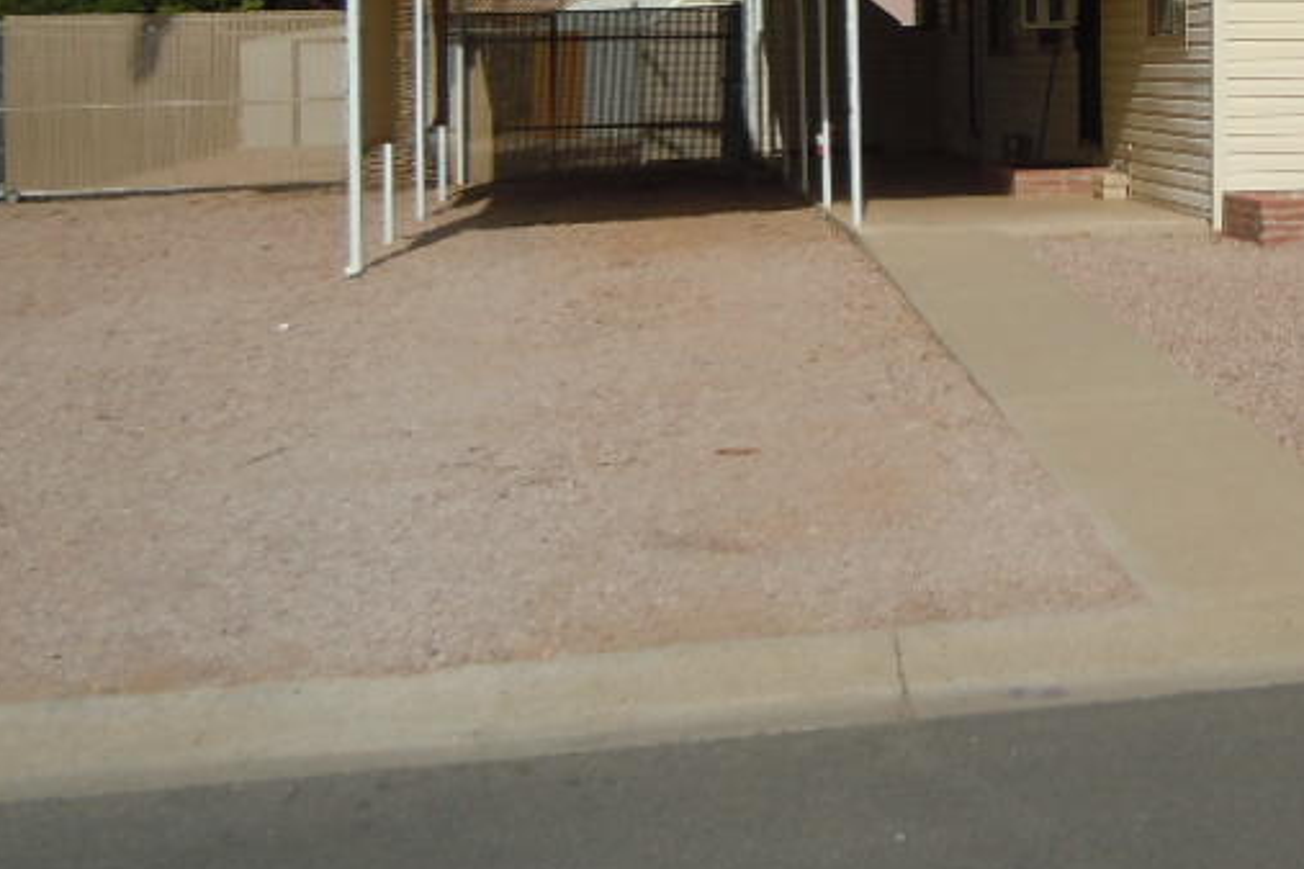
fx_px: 2282
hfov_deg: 30.3
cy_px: 15
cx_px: 1214
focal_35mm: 63
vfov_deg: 20.9
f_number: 7
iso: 100
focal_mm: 5.4
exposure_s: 1/640
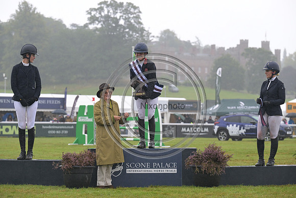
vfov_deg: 10.2
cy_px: 99
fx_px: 1110
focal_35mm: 135
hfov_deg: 15.2
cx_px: 148
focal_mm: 135
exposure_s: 1/1000
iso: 1250
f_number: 5
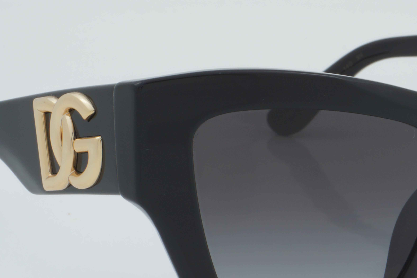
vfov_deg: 9.6
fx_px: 1656
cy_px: 157
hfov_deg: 14.3
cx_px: 306
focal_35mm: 143
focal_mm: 50
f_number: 32
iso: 100
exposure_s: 1/4
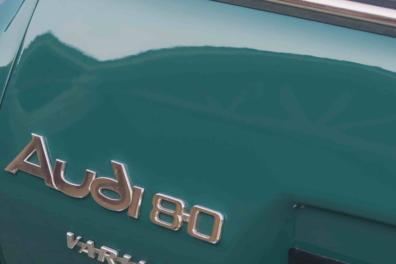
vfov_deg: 11.2
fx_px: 1320
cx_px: 185
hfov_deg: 17.1
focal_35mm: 120
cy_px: 319
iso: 125
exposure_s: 1/125
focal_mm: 47
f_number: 5
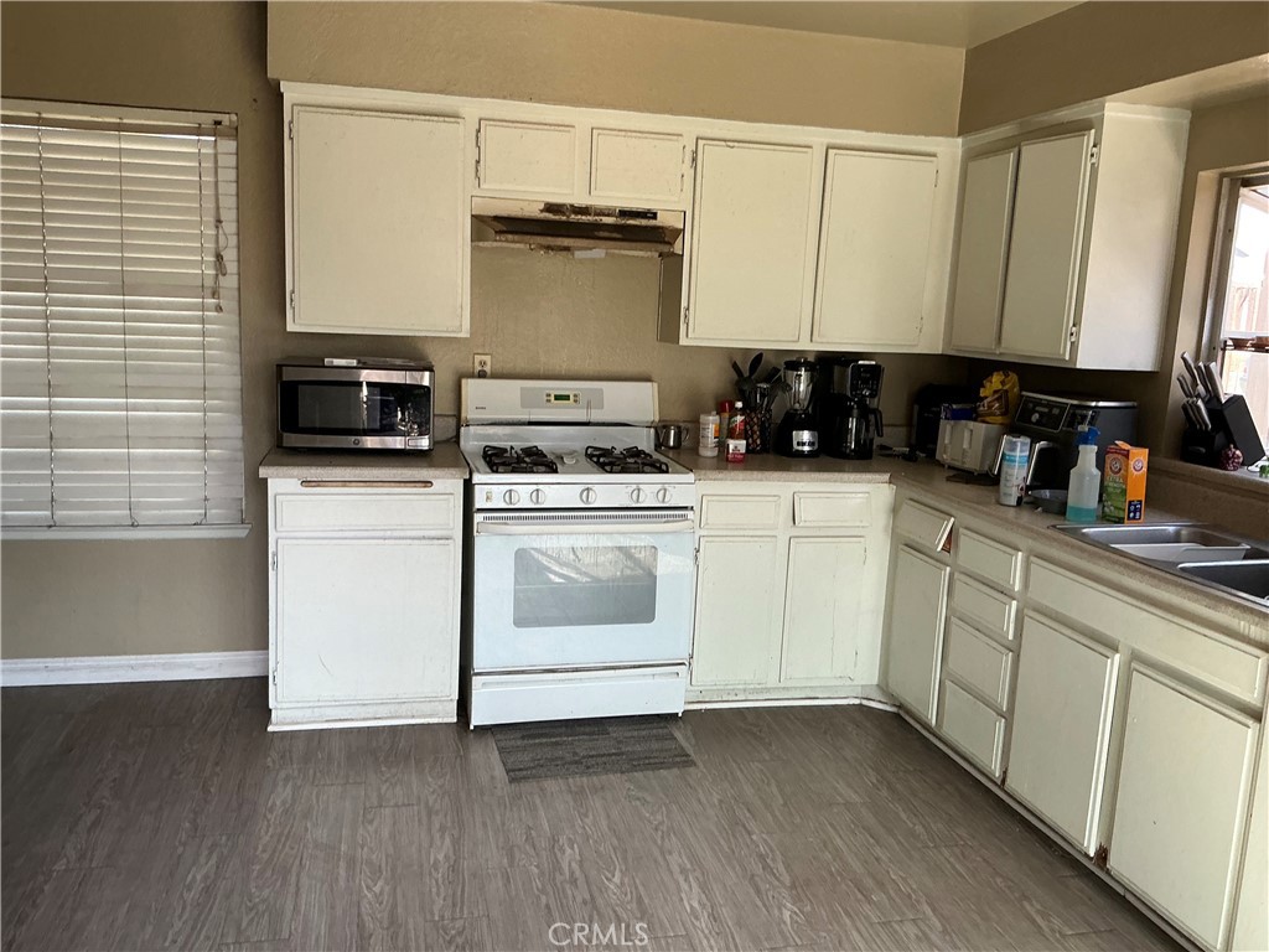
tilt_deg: -7.9
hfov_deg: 63.4
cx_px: 634
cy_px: 476
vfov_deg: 49.7
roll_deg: -2.1
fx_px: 1026
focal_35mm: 28
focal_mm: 3
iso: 64
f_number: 1.8
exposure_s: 1/122
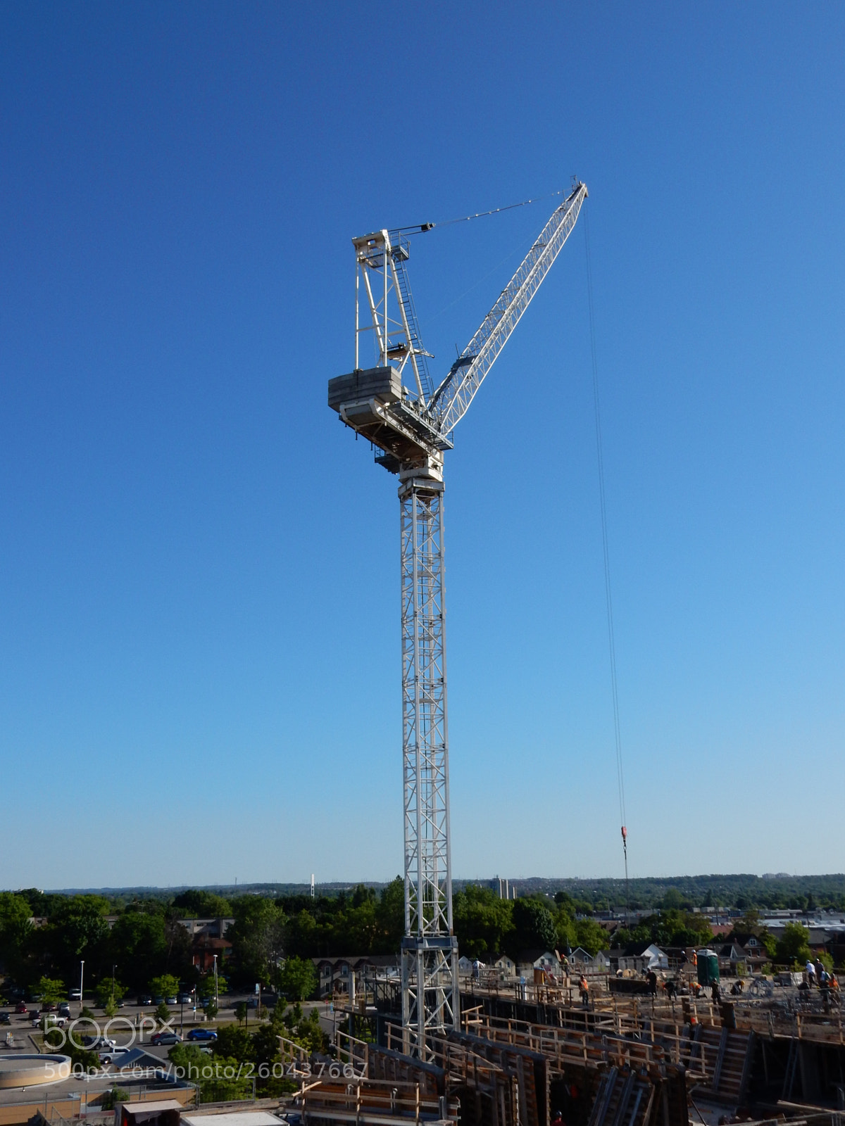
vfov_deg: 51.4
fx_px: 1172
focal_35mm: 36
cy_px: 563
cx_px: 422
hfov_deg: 39.7
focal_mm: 6.4
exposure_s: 1/1600
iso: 125
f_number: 4
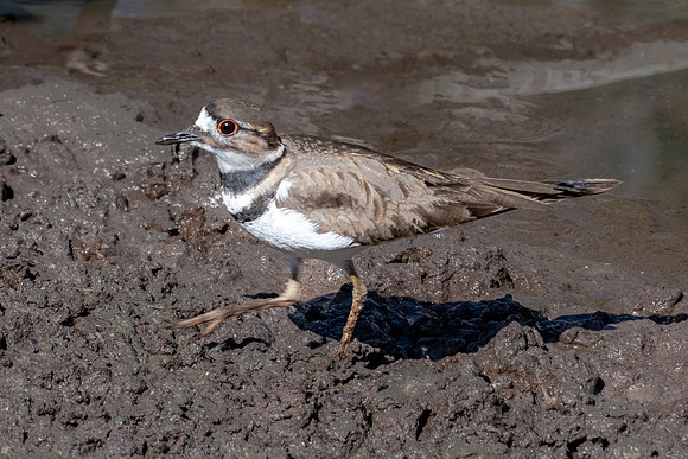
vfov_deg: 1.5
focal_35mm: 945
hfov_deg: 2.2
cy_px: 214
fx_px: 18063
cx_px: 332
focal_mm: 500
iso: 800
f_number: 13
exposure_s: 1/320
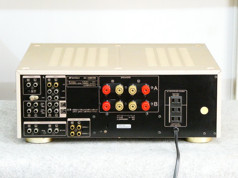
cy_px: 89
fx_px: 928
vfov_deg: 11.0
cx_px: 119
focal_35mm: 135
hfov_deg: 14.6
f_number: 5.6
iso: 1600
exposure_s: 1/40
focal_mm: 24.2
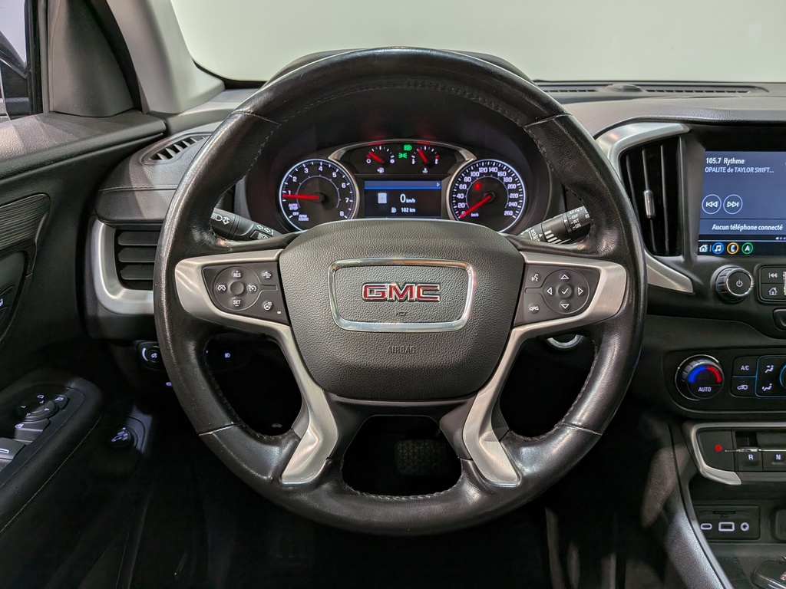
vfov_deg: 56.8
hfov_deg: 71.6
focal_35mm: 24
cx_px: 393
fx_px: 545
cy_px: 294
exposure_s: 1/120
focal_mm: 4.53
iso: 31
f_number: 1.7
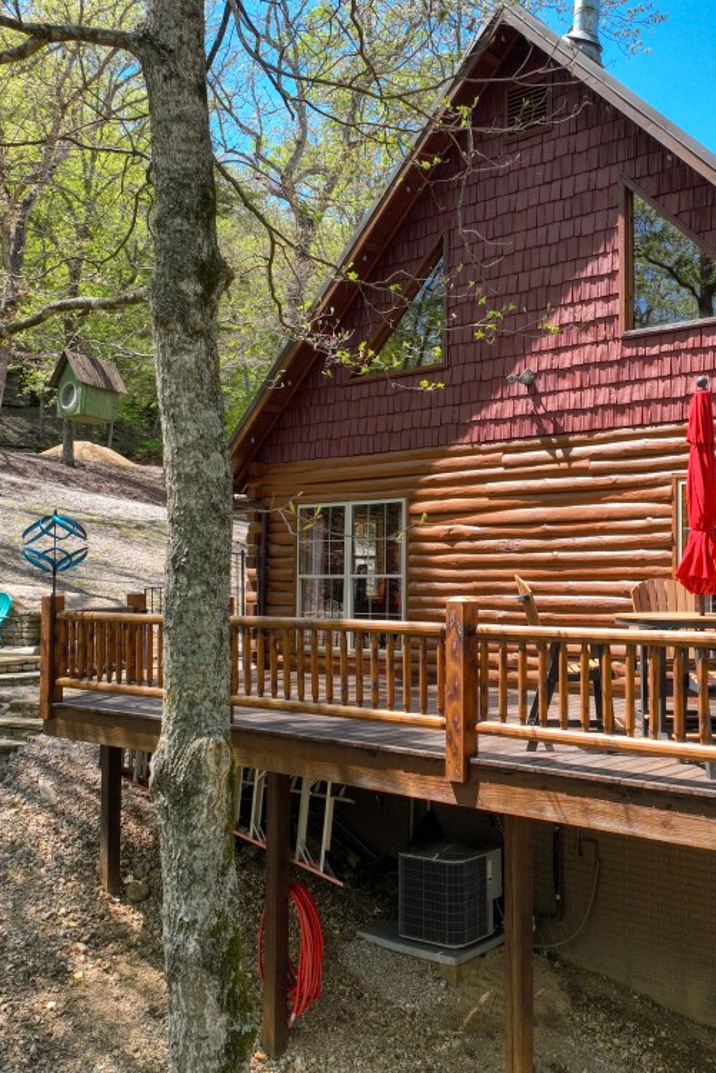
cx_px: 460
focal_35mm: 34
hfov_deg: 38.6
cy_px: 526
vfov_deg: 55.8
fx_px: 1014
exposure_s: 1/1000
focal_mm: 12.3
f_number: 2.8
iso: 140
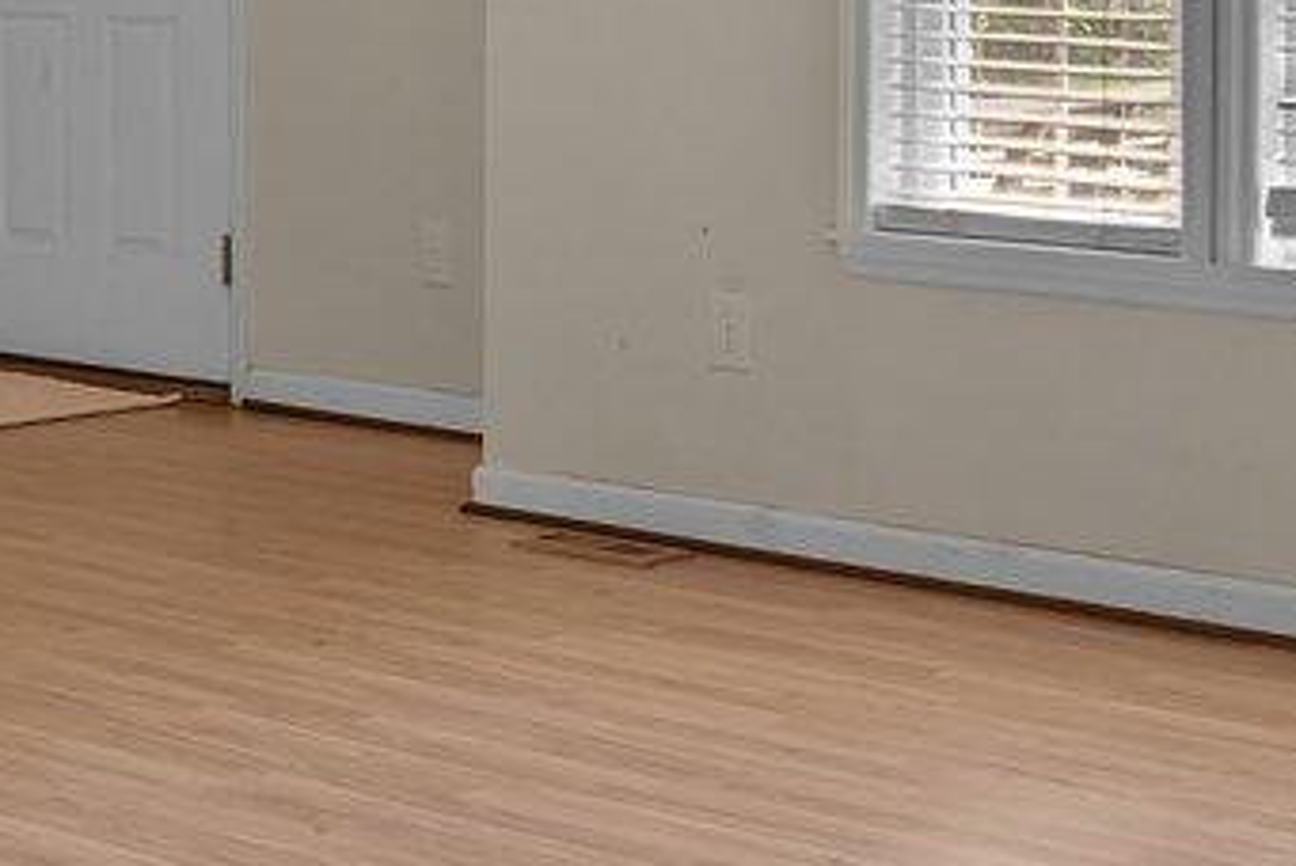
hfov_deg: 19.9
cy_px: -36
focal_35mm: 101
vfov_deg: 13.3
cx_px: 228
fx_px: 3653
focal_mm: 16.9
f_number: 8
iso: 400
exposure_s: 1/4
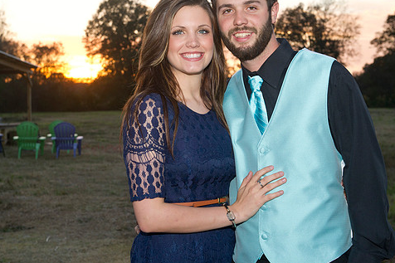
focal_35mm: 67
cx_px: 193
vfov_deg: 20.3
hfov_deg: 30.1
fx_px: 735
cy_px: 104
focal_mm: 55
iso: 640
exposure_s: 1/160
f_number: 7.1
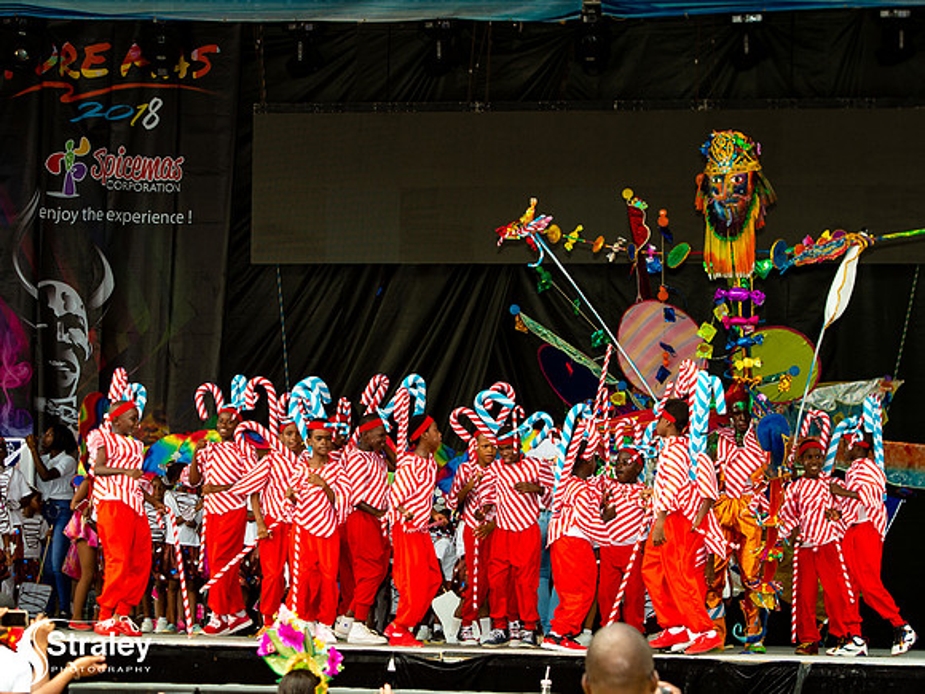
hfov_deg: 14.3
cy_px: 444
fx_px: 3687
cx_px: 363
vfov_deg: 10.7
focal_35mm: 138
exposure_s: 1/200
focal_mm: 85
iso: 160
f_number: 5.6
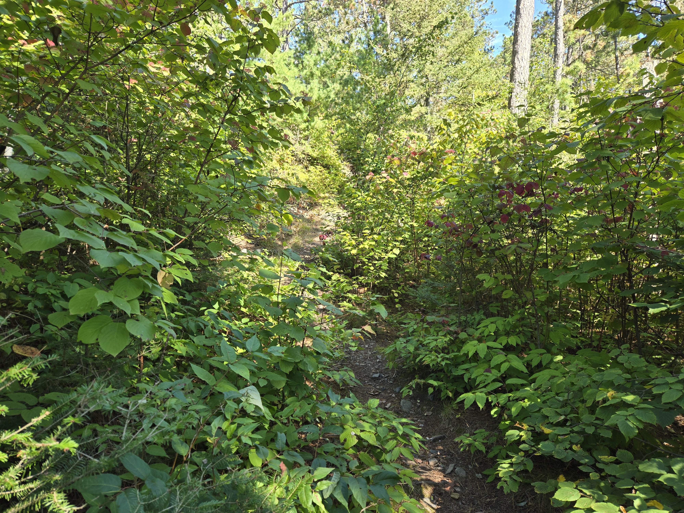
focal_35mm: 23
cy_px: 256
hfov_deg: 73.9
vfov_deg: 58.9
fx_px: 454
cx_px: 342
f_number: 1.8
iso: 32
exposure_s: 1/180
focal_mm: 5.4
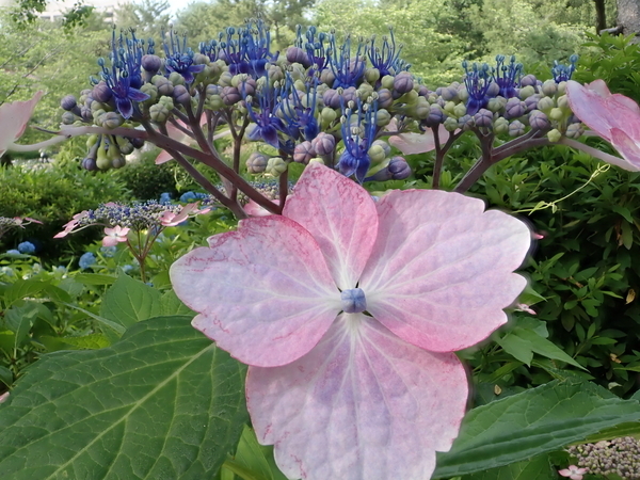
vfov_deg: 46.8
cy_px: 240
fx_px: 555
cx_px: 320
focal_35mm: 30
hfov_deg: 60.0
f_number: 3.2
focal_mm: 5.5
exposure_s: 1/250
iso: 100
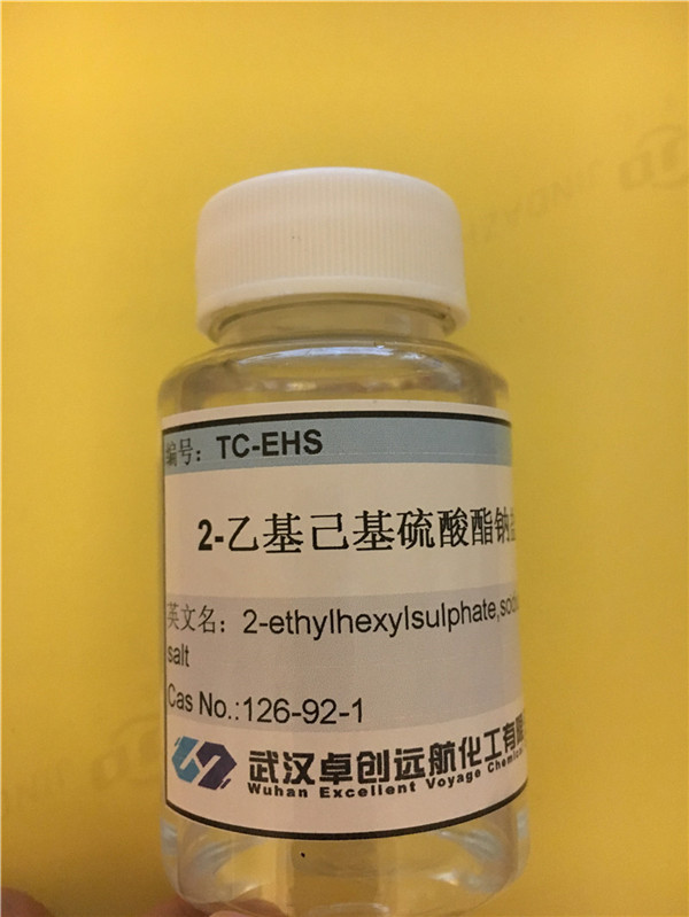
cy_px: 458
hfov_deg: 48.3
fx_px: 769
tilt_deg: -84.5
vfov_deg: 61.6
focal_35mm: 29
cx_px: 344
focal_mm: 4.15
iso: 250
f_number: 2.2
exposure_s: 1/17
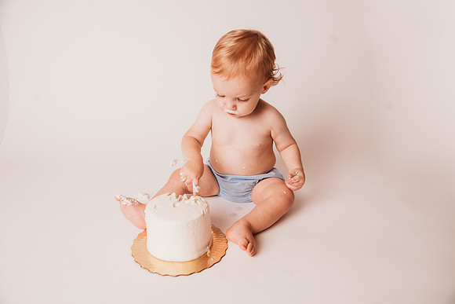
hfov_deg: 60.3
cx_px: 228
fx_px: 392
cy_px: 152
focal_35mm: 31
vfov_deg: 42.3
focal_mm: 31
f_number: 4
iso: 80
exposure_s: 1/160
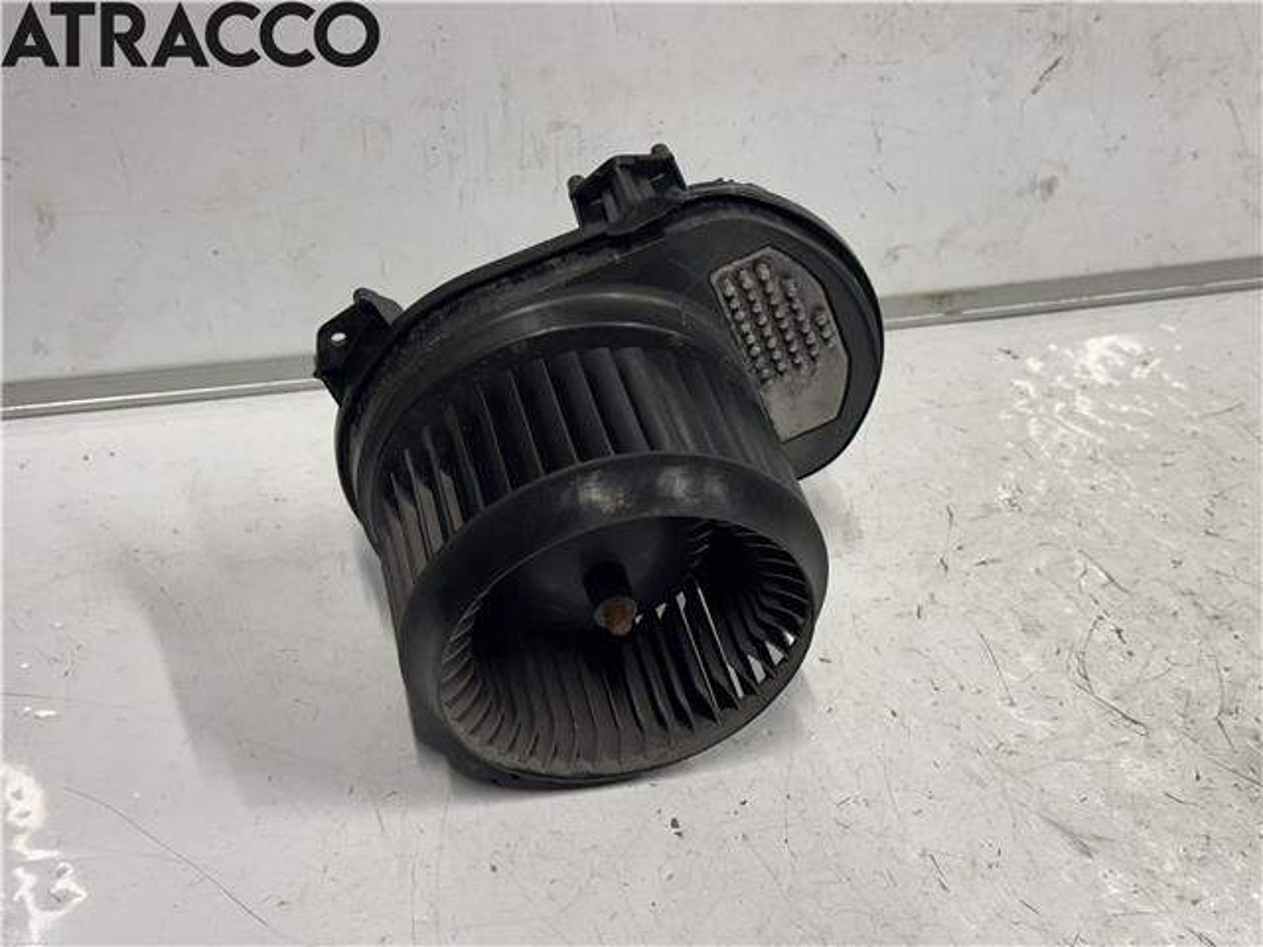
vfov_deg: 30.3
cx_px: 632
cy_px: 474
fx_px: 1751
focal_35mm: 48
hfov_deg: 39.7
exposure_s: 1/50
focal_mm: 6.86
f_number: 1.78
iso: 80
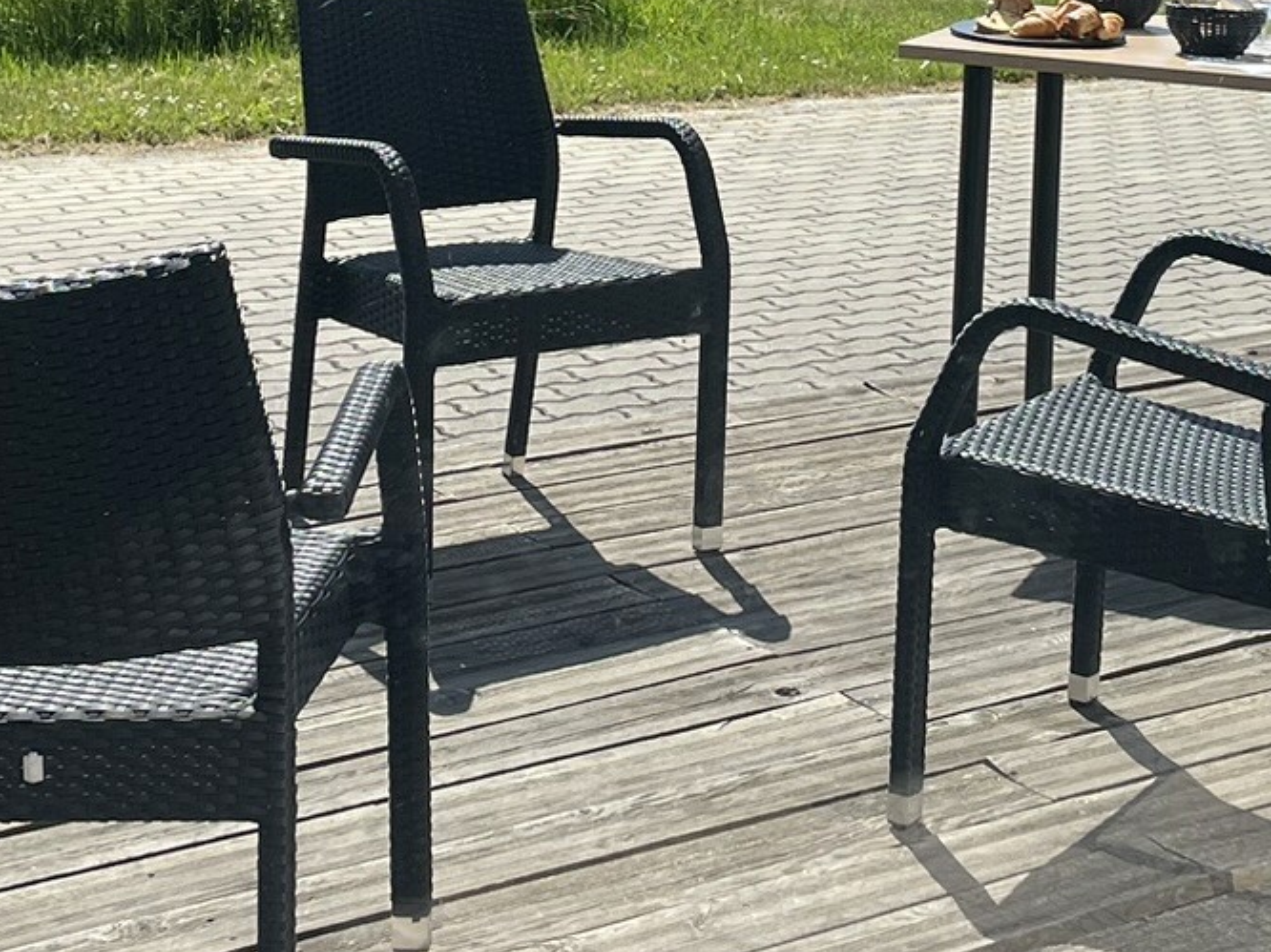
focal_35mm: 80
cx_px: 693
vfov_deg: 17.9
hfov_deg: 24.4
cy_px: -19
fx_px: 2936
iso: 32
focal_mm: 4.2
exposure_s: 1/3300
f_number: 1.6
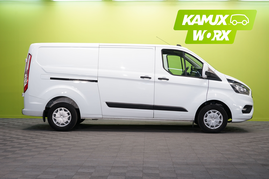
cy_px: 90
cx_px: 134
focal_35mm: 57
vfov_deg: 23.8
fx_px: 426
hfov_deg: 35.1
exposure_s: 1/40
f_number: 5
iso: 400
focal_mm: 57
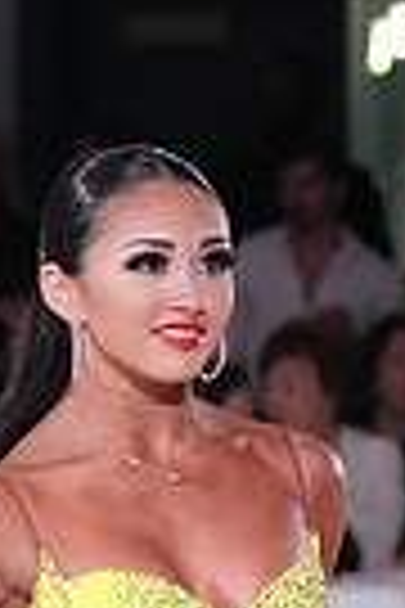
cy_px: 865
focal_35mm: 452
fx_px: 7627
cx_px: 43
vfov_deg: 4.5
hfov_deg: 3.0
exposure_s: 1/500
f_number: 4
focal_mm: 105
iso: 4000
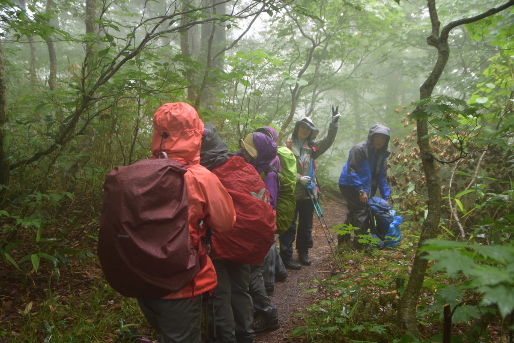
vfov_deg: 36.9
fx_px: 514
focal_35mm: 36
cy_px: 172
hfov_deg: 53.1
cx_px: 257
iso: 320
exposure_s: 1/40
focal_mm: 24
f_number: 3
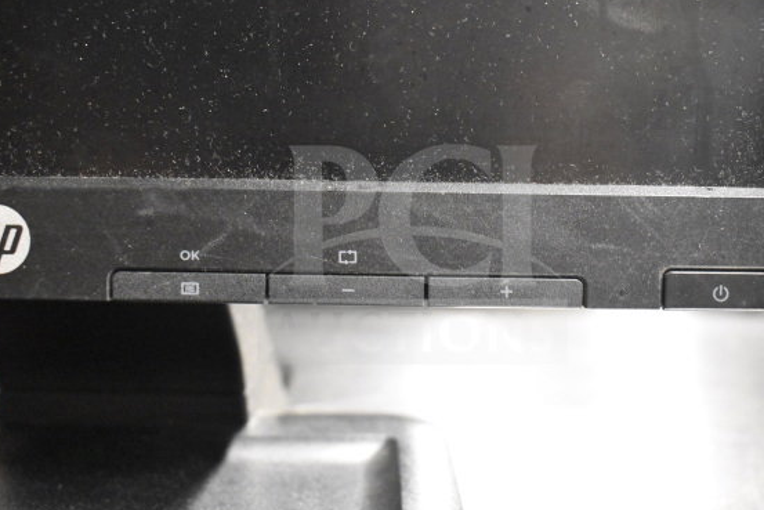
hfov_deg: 45.4
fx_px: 913
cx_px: 412
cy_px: 255
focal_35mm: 43
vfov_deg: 31.2
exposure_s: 1/40
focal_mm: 26
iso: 10000
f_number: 4
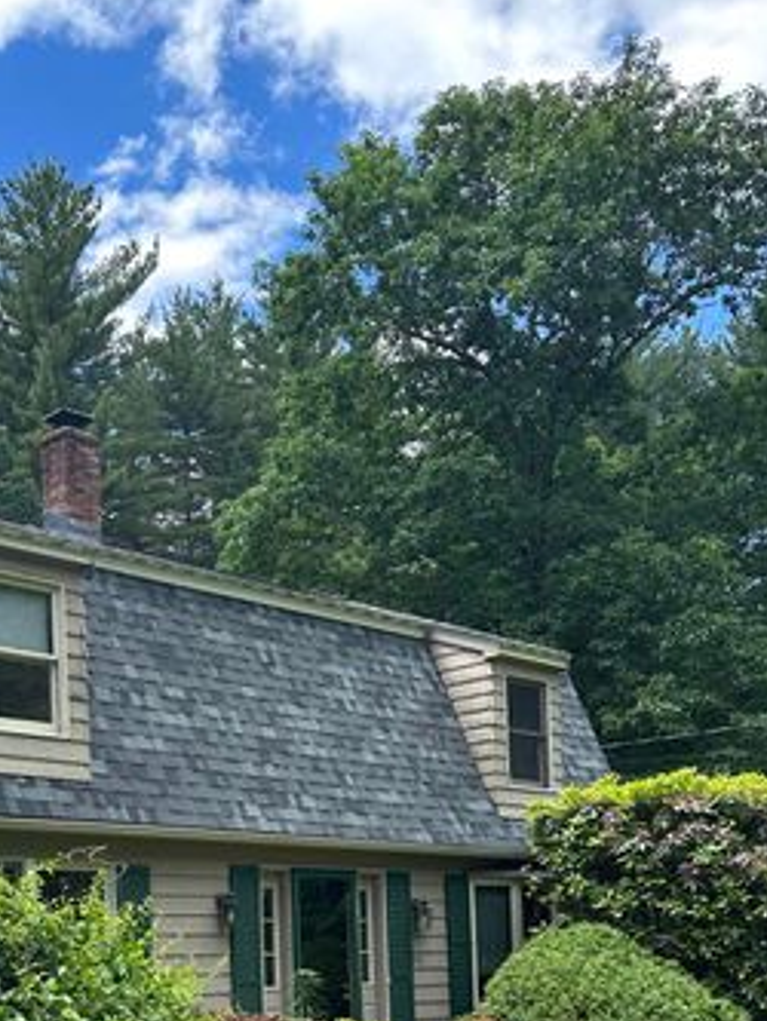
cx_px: 126
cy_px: 909
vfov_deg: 37.2
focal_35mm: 48
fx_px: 1417
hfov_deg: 29.4
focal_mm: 6.86
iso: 80
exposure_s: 1/1083
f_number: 1.78
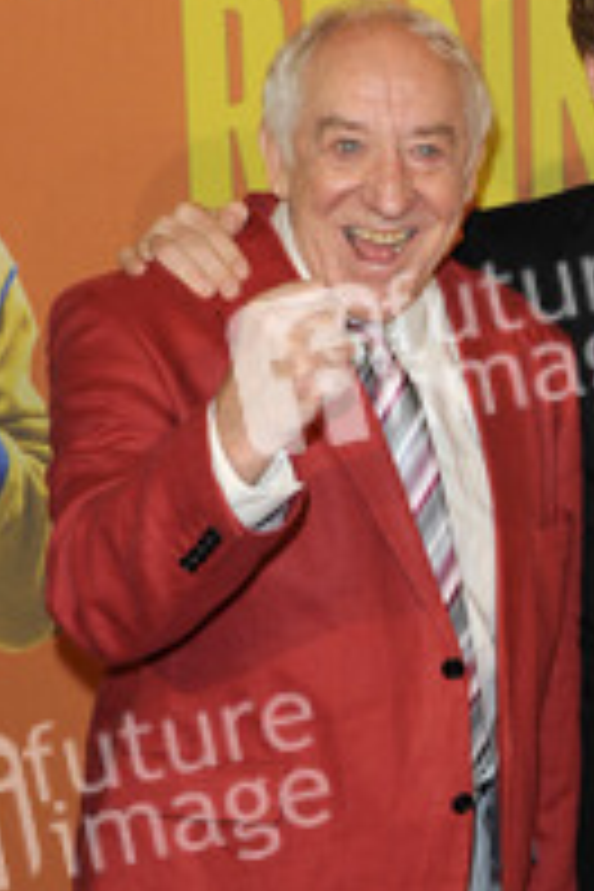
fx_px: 2500
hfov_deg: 13.4
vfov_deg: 20.2
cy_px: 576
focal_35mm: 101
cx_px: 592
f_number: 5.6
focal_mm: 50
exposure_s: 1/250
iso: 800
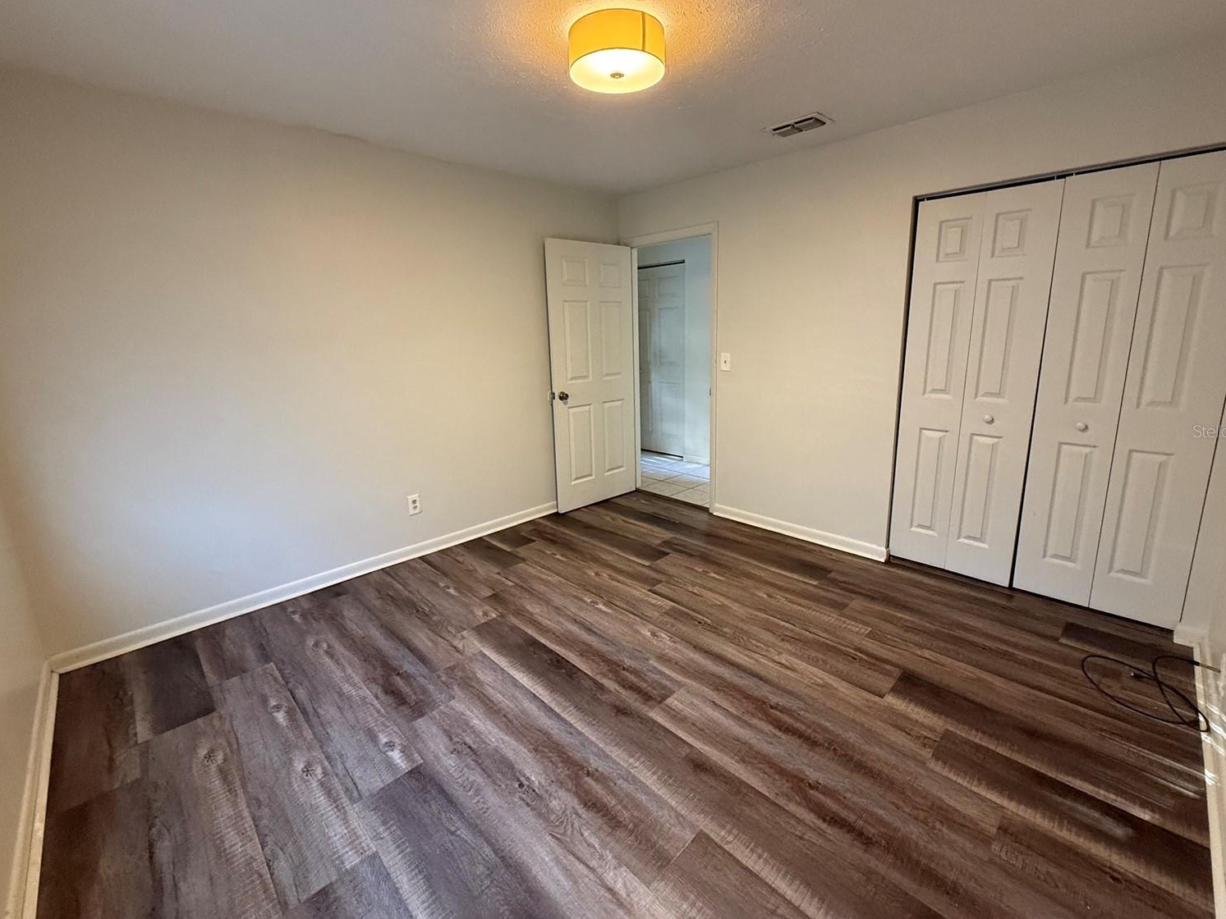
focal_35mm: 15
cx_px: 613
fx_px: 531
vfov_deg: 81.7
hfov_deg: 98.2
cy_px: 431
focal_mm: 2.22
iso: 500
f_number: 2.2
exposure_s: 1/60
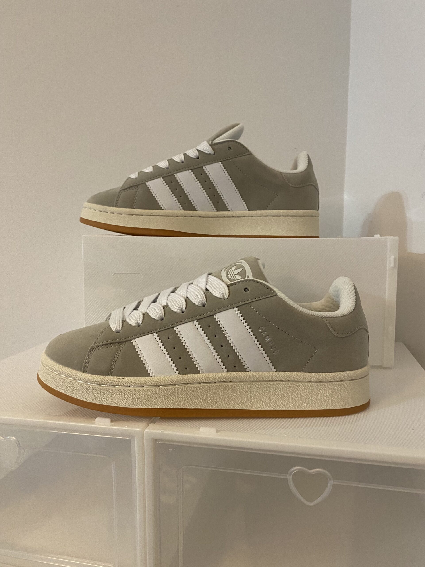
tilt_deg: -3.1
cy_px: 284
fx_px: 426
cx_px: 212
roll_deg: -1.0
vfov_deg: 67.3
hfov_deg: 53.1
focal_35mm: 26
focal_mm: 4.25
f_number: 1.8
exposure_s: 1/50
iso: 250
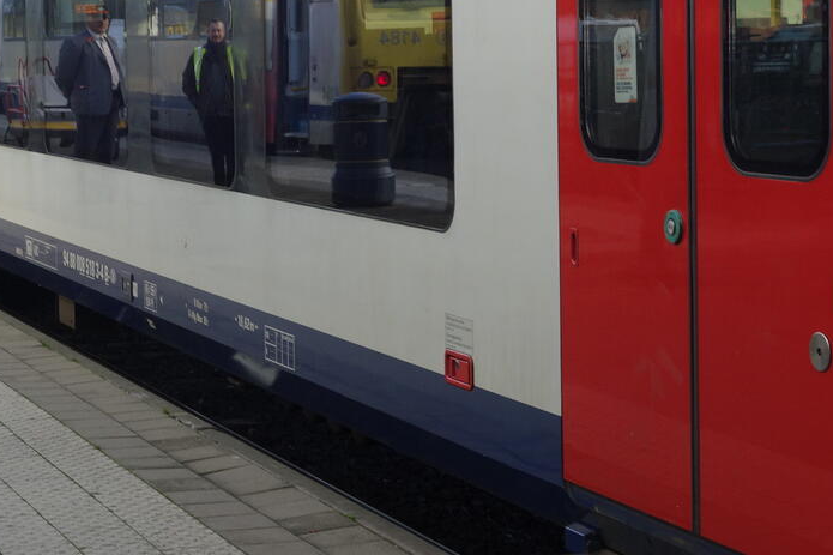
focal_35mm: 99
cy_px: 149
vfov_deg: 13.8
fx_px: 2290
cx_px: 215
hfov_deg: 20.5
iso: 125
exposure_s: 1/100
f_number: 5.6
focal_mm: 15.82
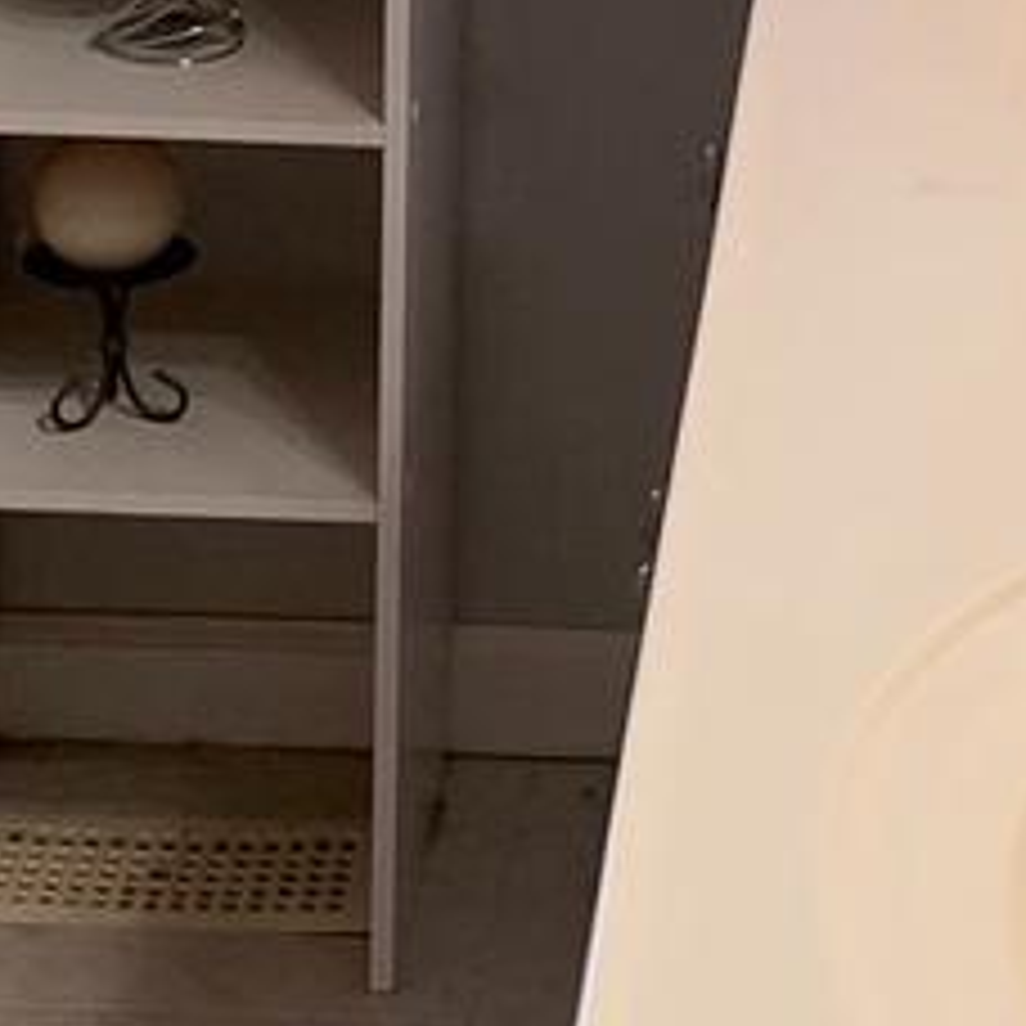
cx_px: 711
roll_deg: -0.3
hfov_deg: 11.3
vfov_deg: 11.0
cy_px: -338
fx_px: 5198
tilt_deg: -13.7
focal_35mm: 155
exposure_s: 1/120
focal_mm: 4.25
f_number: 1.8
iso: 80
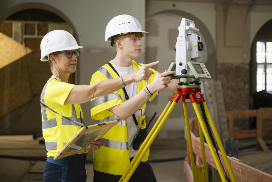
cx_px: 136
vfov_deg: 27.0
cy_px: 91
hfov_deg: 39.6
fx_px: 378
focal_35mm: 50
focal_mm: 50
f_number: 1.8
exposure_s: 1/60
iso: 400
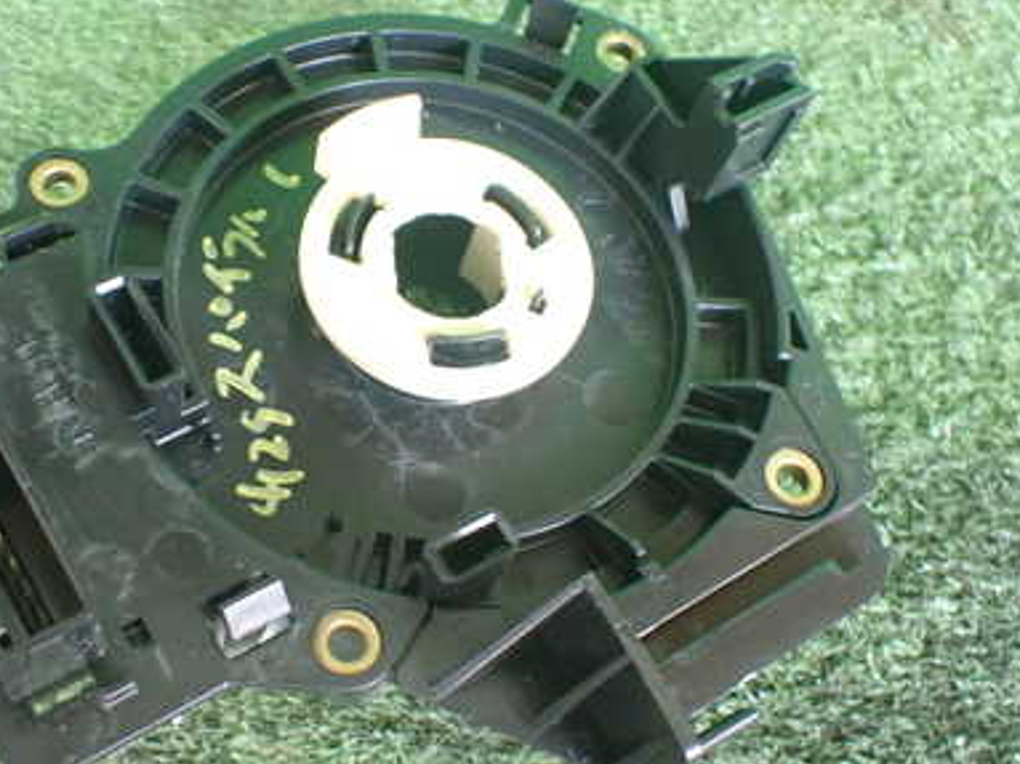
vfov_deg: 30.9
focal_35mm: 47
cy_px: 386
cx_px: 405
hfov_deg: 40.3
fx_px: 1384
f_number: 2.3
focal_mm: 5.4
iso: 800
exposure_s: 1/50
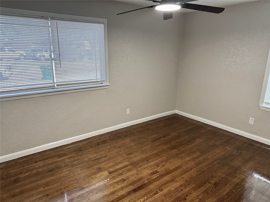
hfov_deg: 71.6
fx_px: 187
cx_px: 135
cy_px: 101
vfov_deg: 56.8
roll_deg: -0.6
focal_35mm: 24
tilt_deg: -16.1
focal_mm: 6.76
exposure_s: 1/120
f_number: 1.78
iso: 200
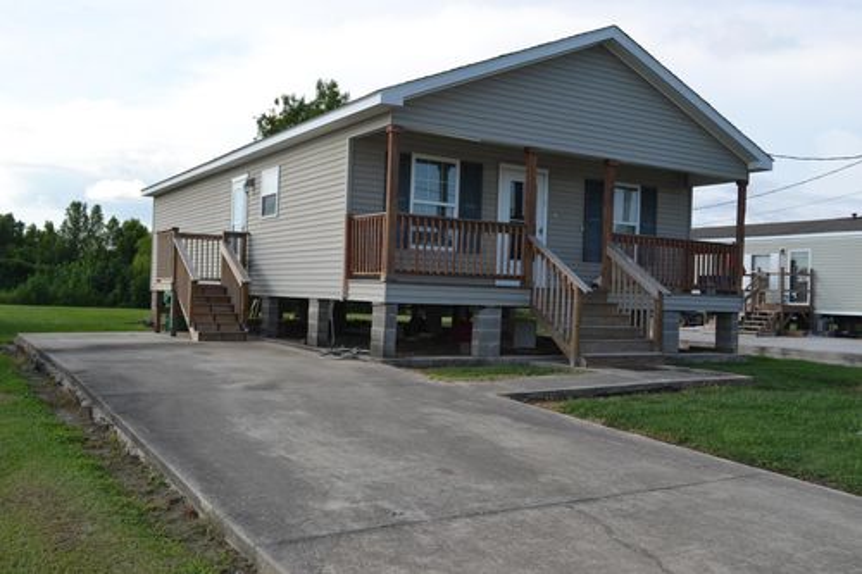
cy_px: 287
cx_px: 431
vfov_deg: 39.9
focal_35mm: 33
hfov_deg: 57.2
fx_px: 790
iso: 100
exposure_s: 1/200
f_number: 7.1
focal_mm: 22
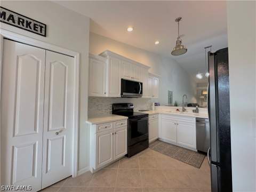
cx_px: 128
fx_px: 104
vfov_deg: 85.7
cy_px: 96
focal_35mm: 14
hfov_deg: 102.1
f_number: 2.2
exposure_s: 1/120
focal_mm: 2.22
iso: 160
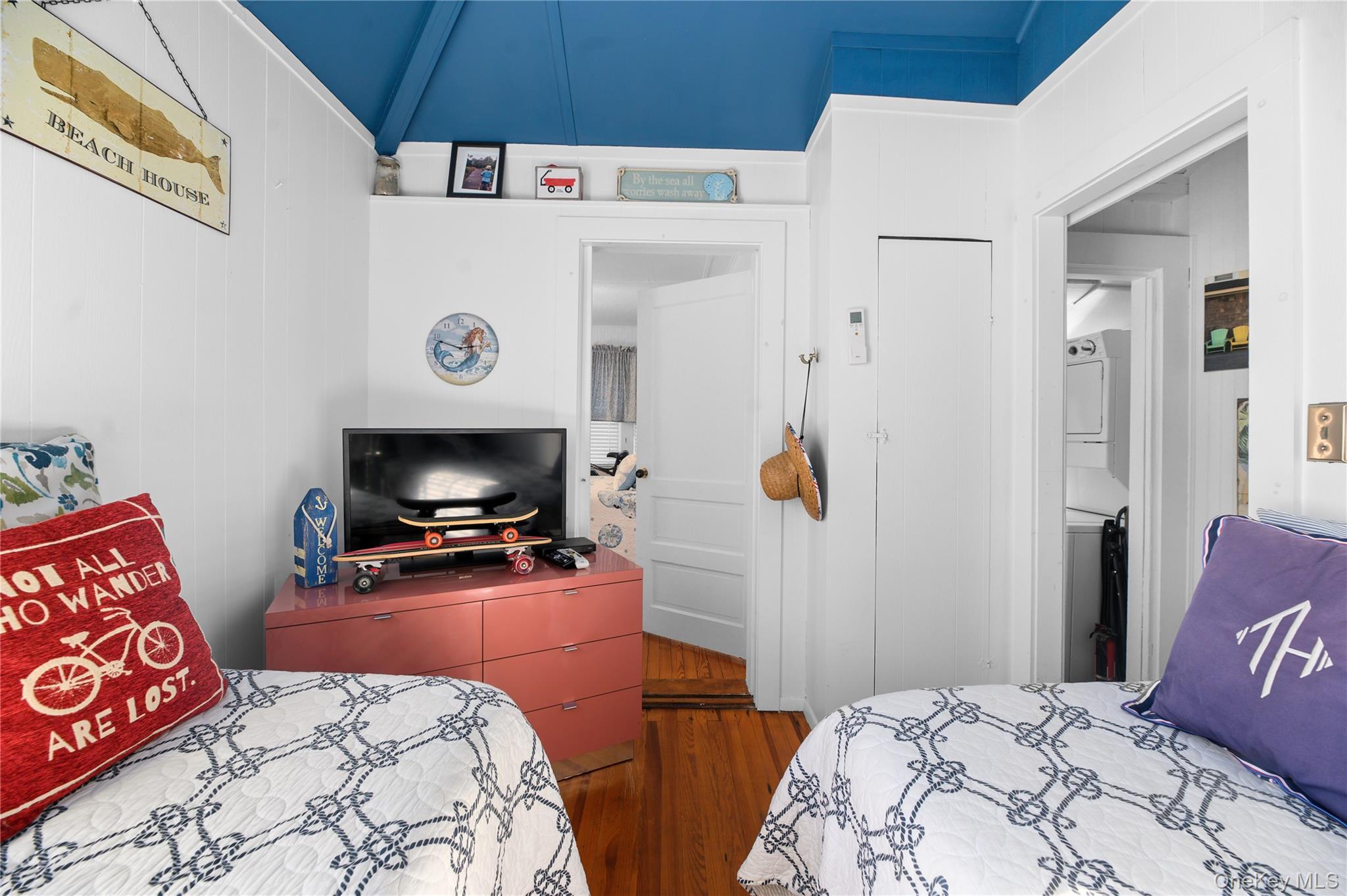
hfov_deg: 104.3
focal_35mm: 14
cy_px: 448
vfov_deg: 81.1
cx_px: 674
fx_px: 523
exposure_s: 1/25
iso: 320
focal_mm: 14
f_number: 7.1
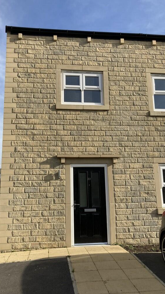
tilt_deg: +13.1
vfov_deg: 62.6
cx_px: 71
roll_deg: +0.3
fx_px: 241
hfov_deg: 37.7
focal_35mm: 31
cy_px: 145
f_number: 1.8
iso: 20
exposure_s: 1/1715
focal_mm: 3.99
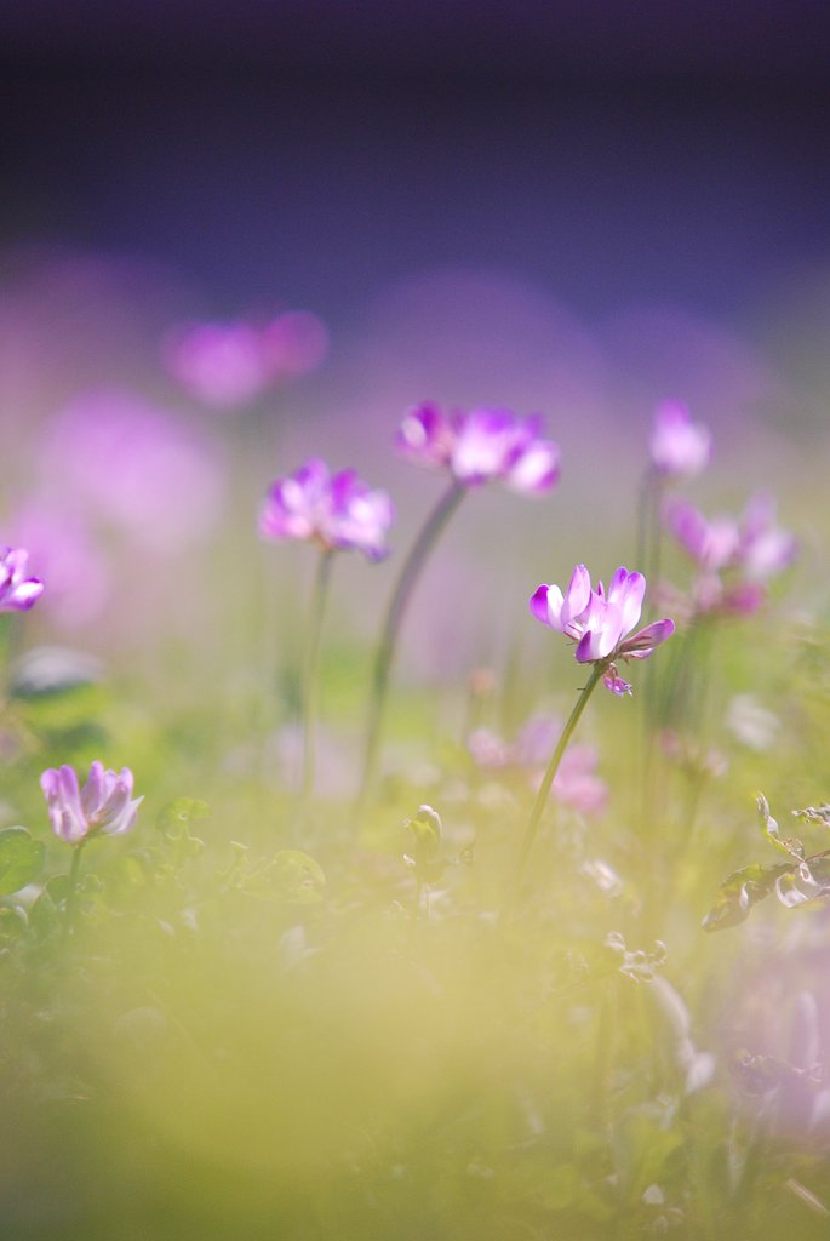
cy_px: 620
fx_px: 25874
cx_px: 415
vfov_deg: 2.7
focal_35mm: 750
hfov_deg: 1.8
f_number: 6.3
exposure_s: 1/640
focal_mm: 500
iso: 400
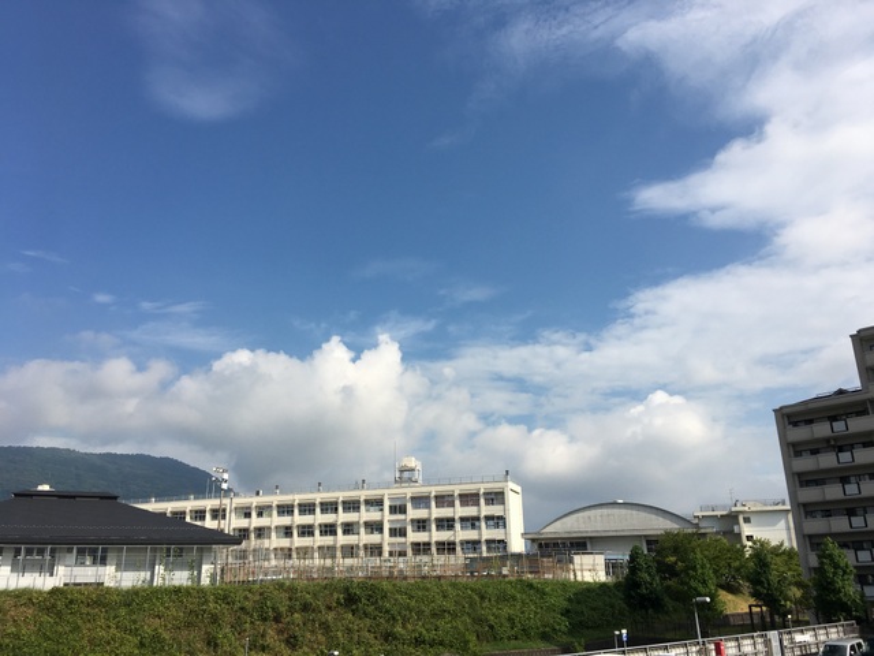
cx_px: 437
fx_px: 732
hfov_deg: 61.7
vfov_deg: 48.2
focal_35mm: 29
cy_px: 328
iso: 25
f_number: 2.2
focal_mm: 4.15
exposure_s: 1/2331
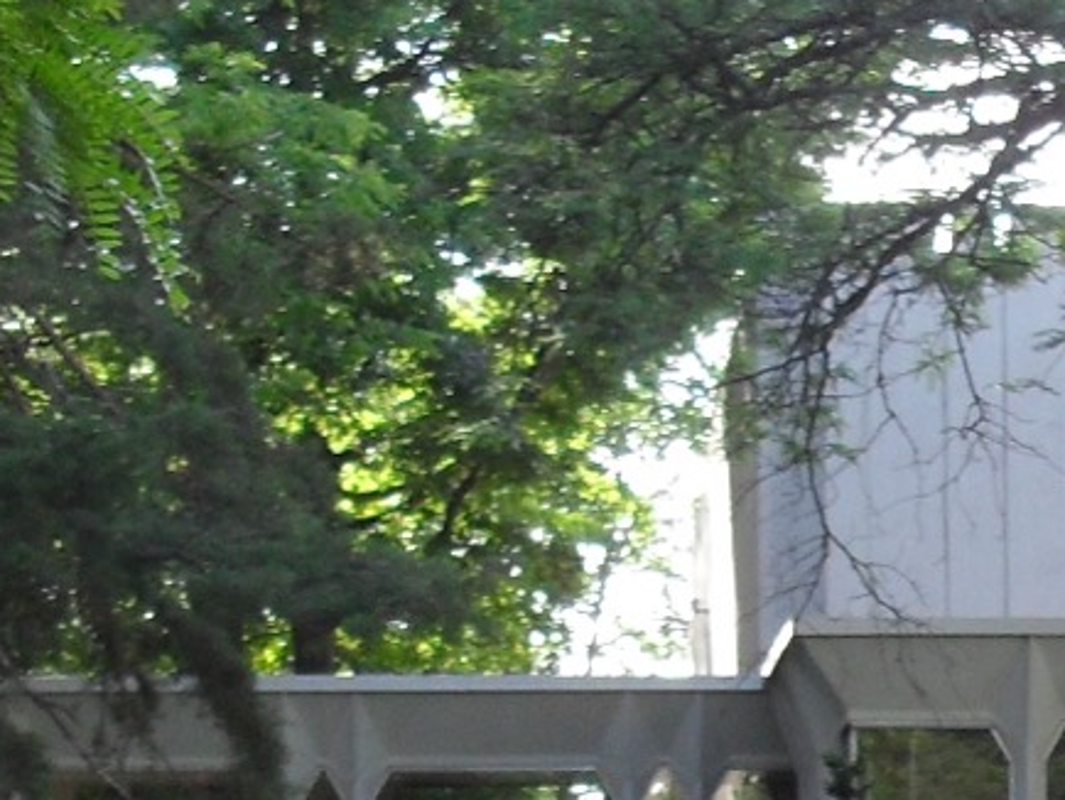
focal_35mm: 145
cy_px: 972
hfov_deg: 13.2
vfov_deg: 10.1
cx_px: 1337
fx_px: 4464
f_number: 3.2
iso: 100
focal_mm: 6.3
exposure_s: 1/180
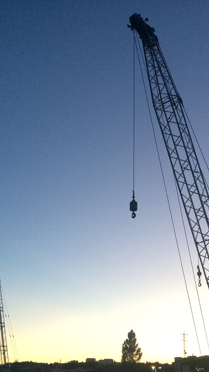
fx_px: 424
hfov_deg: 27.3
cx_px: 158
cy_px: 188
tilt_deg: +23.9
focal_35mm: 43
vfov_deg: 47.4
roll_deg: +1.5
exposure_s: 1/33
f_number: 2.2
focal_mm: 4.15
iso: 250
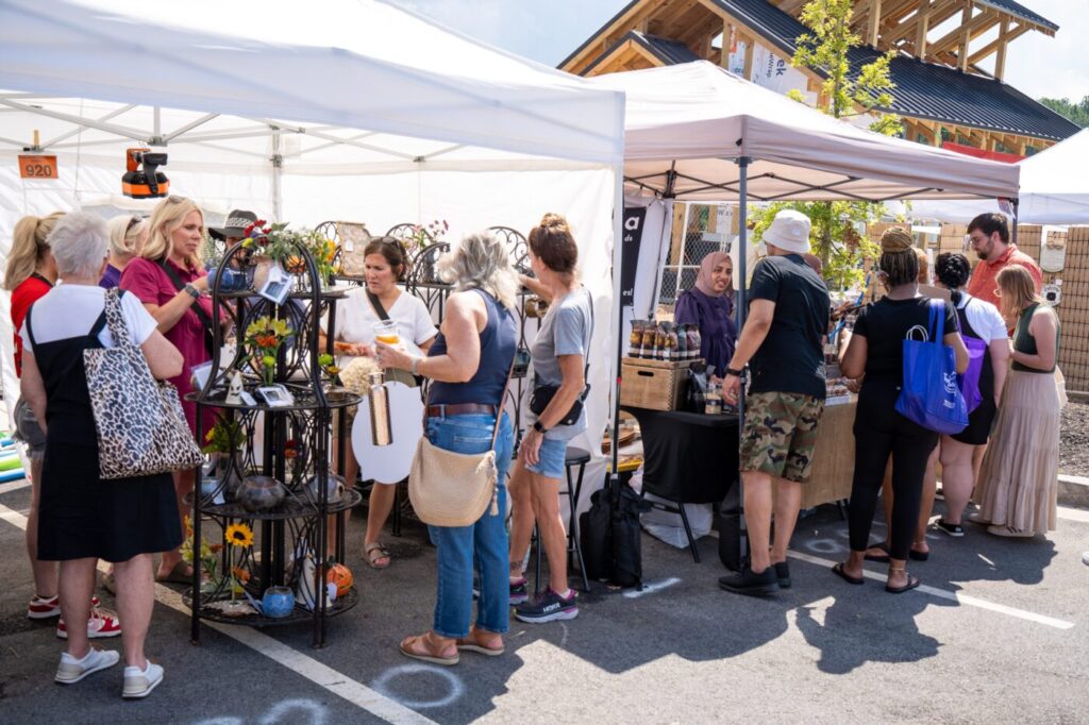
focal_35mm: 35
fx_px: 1058
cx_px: 544
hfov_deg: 54.4
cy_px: 362
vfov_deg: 37.8
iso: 100
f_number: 6.3
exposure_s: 1/160
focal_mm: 35
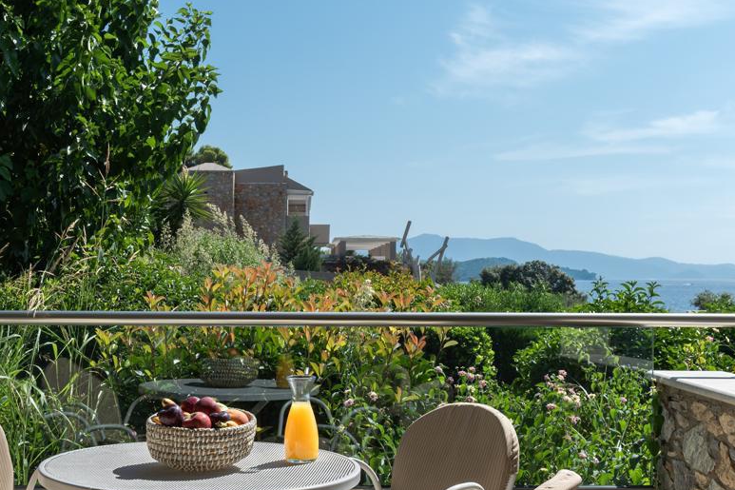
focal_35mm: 53
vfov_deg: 25.5
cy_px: 282
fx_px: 1082
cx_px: 288
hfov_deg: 37.4
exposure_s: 1/125
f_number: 16
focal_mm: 32
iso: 160
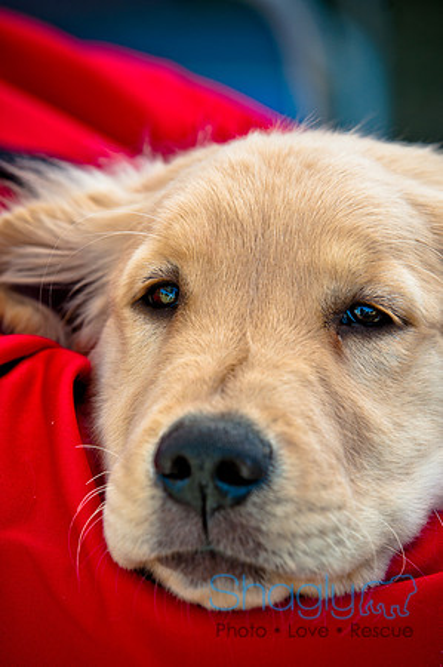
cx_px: 222
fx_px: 4024
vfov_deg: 9.5
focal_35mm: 218
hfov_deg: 6.3
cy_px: 334
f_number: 5.6
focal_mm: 145
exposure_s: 1/250
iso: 200
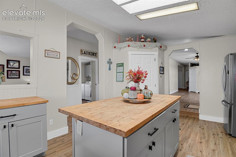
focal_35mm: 17
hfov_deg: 93.3
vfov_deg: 70.4
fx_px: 111
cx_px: 118
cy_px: 78
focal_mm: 17
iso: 250
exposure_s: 1/2
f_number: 6.3
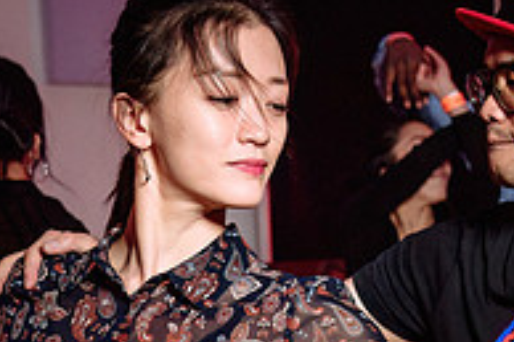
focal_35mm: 107
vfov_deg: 12.6
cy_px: 358
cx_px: 476
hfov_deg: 18.7
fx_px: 1526
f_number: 4
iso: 800
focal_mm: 32
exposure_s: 1/80
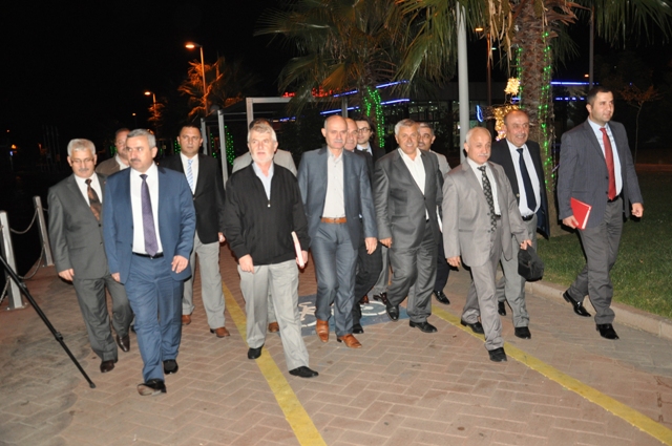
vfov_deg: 41.6
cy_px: 223
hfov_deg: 59.6
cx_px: 336
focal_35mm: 32
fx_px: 587
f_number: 3.8
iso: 800
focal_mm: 21
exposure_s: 1/60
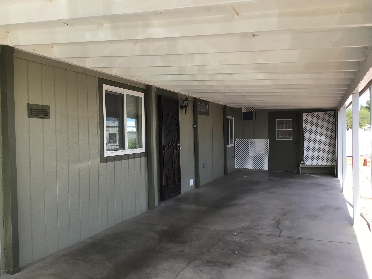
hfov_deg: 58.4
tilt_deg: +0.0
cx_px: 186
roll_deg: +0.5
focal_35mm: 31
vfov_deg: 45.4
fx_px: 333
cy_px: 140
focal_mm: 3.3
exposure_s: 1/356
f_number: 2.4
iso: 25
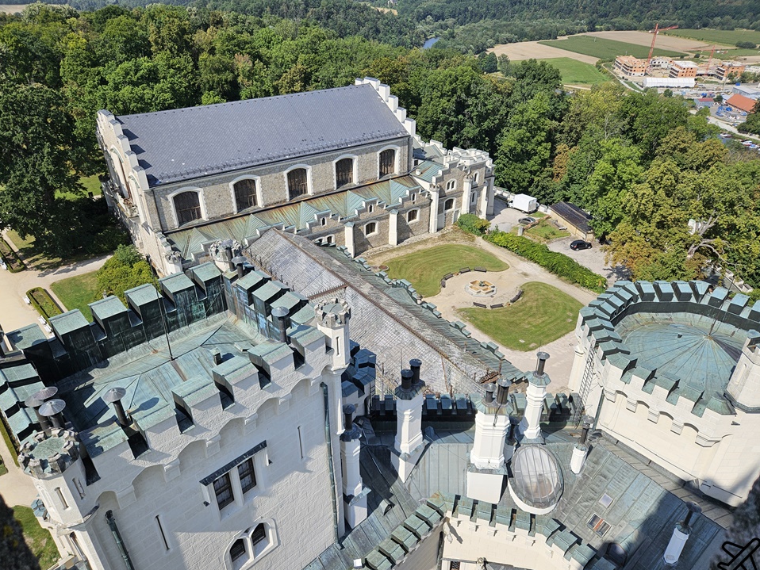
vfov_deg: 56.8
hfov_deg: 71.6
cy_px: 296
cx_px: 377
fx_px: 527
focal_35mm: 24
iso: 25
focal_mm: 5.4
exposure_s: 1/2308
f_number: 1.8
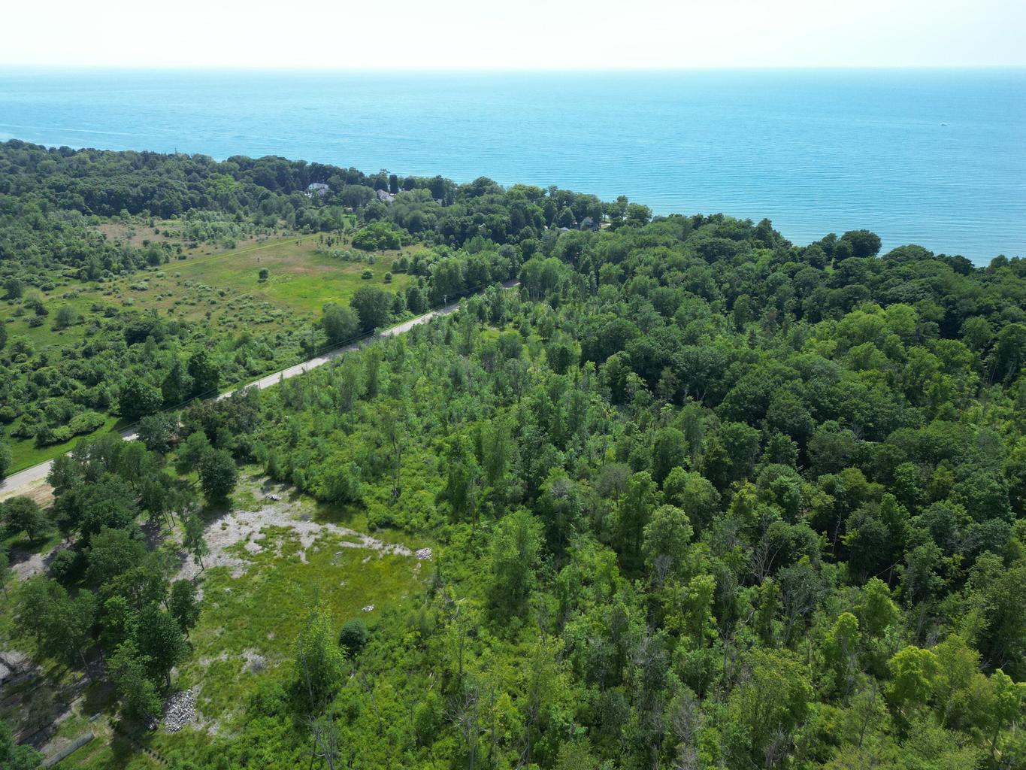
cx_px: 513
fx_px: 711
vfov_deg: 56.8
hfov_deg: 71.6
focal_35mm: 24
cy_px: 385
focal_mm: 6.72
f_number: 1.7
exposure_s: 1/1250
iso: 200
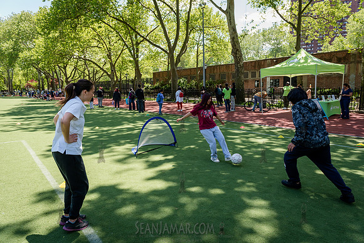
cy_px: 122
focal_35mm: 24
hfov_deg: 73.0
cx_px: 182
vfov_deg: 52.5
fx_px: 246
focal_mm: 24
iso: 200
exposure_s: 1/400
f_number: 3.5
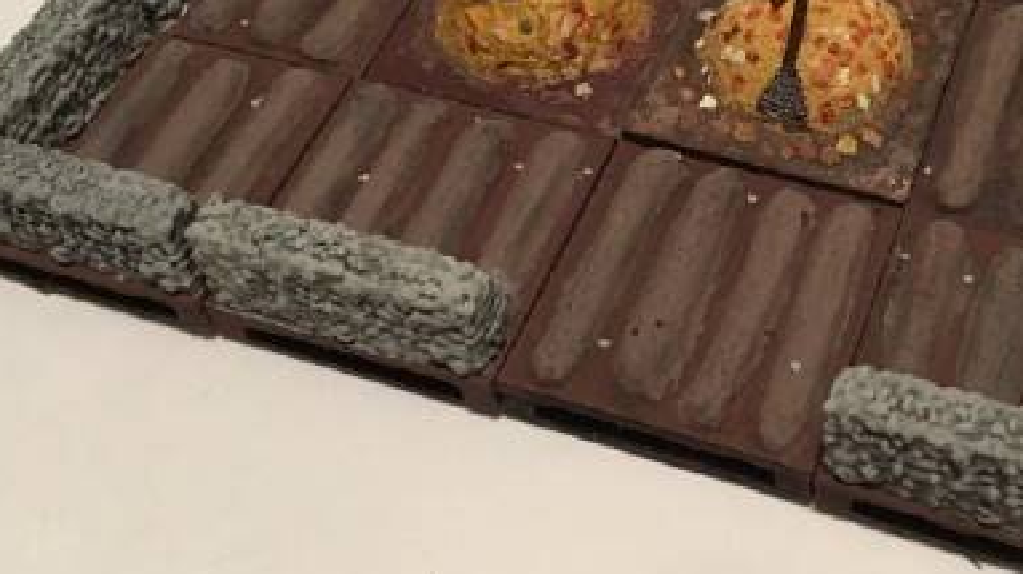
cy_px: 144
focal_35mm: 44
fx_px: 1193
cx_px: 600
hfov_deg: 46.2
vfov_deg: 26.7
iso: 160
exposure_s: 1/30
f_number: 2.2
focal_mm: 4.15
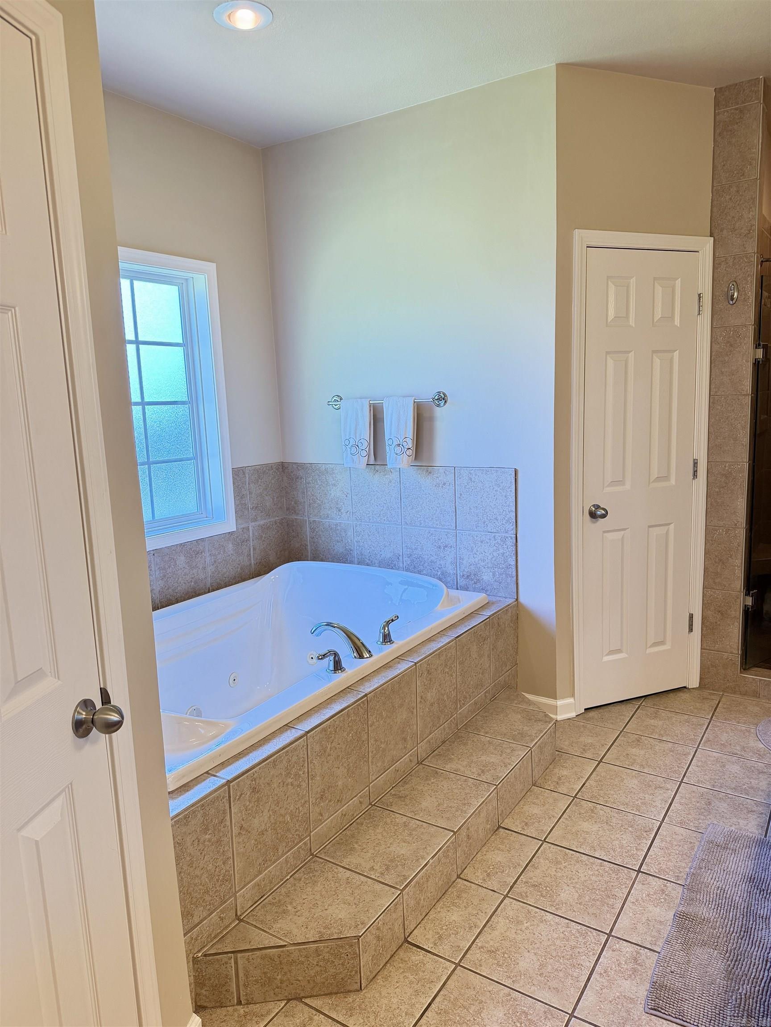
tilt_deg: -9.1
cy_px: 514
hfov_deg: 56.8
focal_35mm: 24
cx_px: 386
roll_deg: +2.5
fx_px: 713
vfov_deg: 71.6
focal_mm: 6.76
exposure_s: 1/120
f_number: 1.78
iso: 320
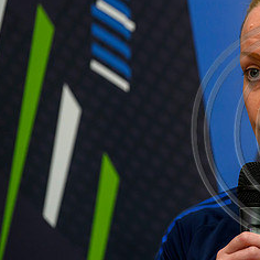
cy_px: 129
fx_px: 3195
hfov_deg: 4.6
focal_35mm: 376
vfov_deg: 4.7
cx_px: 305
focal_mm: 180
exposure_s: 1/400
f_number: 3.5
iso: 4000
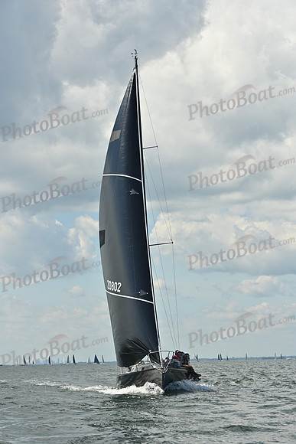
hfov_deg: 13.7
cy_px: 222
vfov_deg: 20.4
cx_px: 148
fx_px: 1233
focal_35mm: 100
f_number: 9
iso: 250
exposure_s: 1/1250
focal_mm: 100
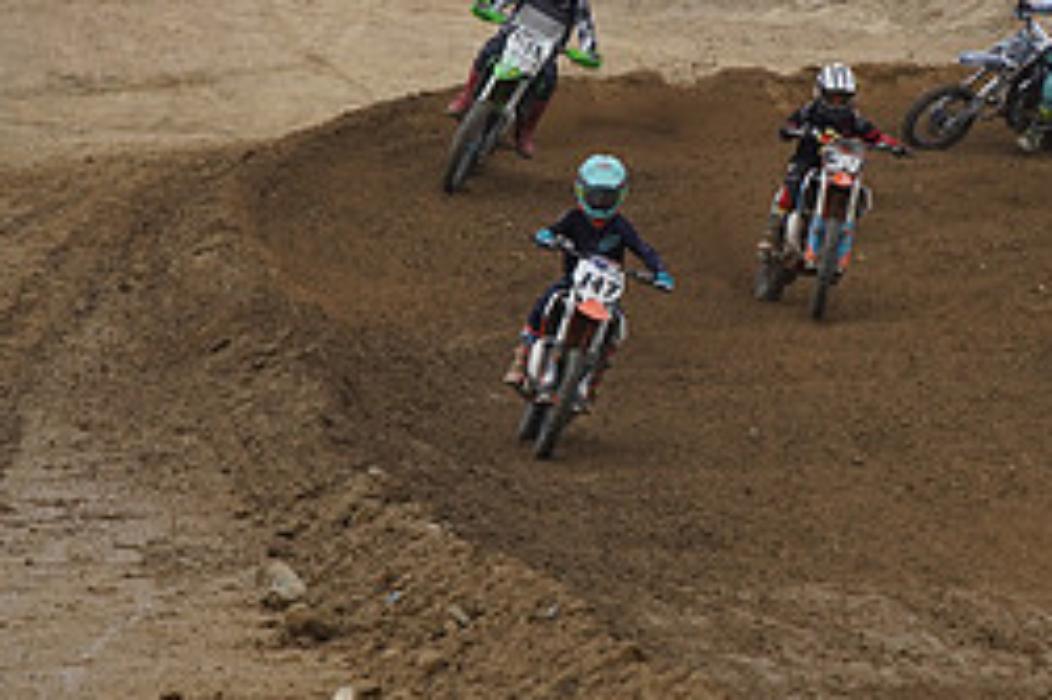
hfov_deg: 4.5
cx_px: 742
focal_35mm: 463
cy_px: 241
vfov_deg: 3.0
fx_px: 13521
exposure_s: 1/1000
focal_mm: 200
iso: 320
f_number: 4
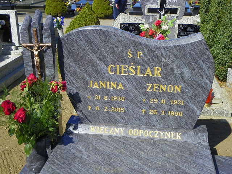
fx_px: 295
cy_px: 87
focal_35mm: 44
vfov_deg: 32.9
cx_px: 116
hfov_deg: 42.9
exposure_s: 1/320
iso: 64
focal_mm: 7.9
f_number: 4.5
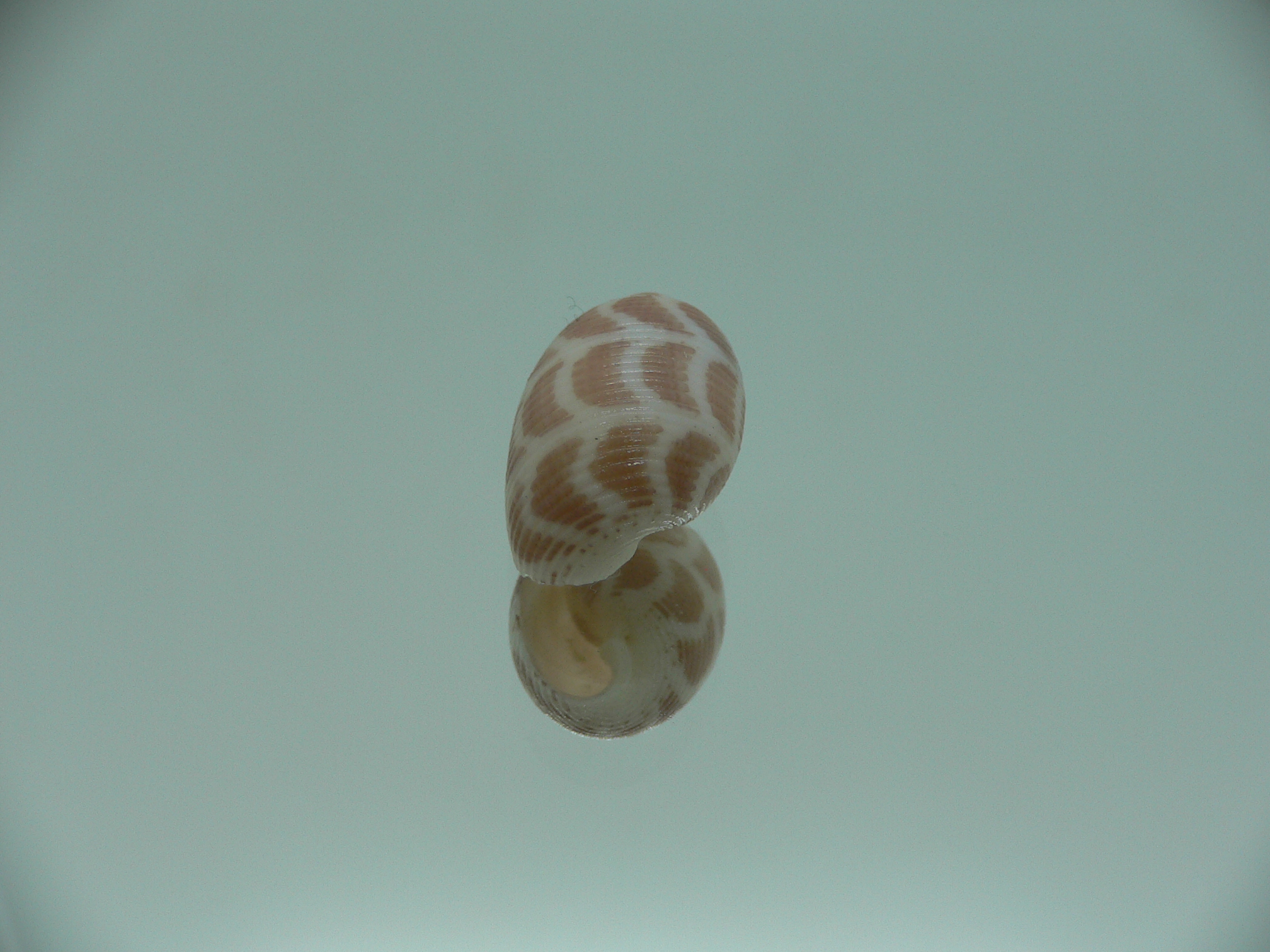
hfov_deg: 52.6
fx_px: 1284
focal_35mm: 35
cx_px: 635
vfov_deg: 40.7
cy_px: 476
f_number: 2.8
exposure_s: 1/60
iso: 80
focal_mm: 4.6
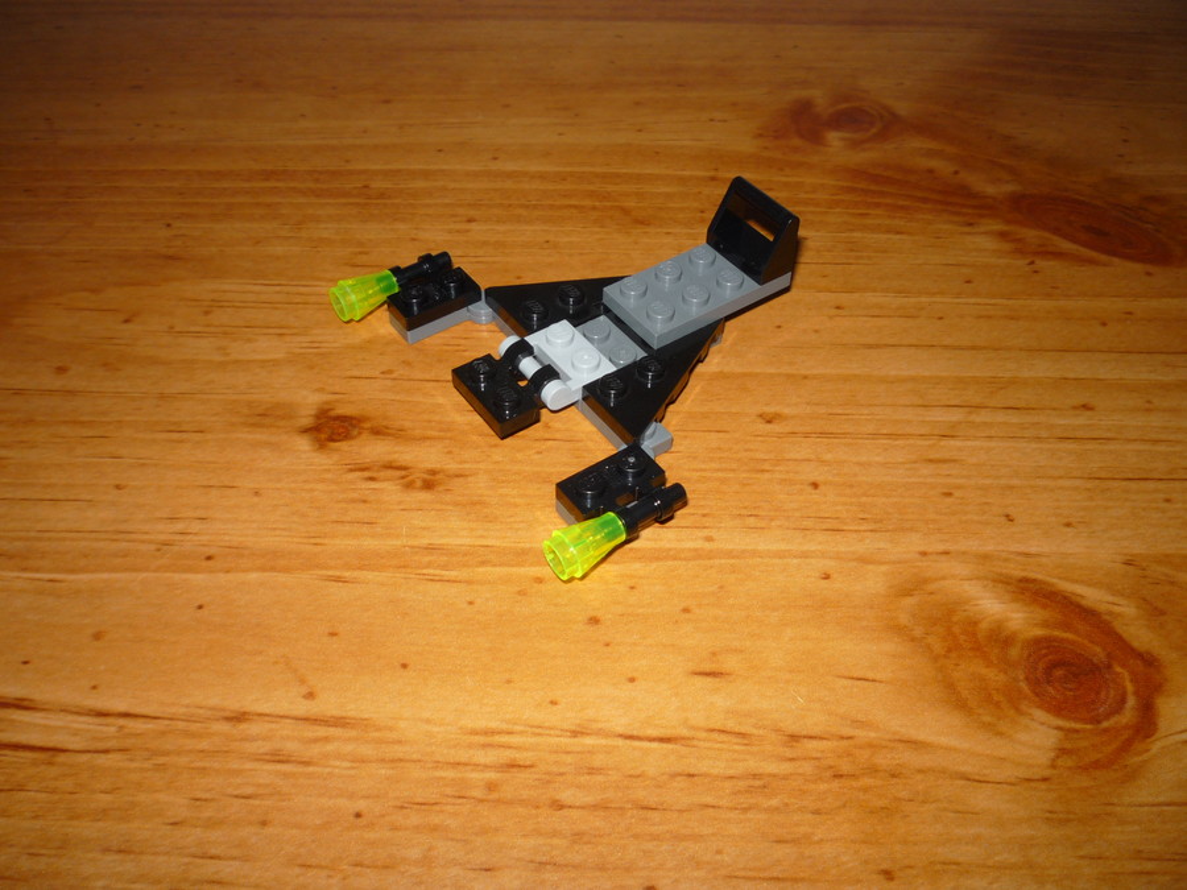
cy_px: 445
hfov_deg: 56.8
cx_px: 594
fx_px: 1097
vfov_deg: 44.2
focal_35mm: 32
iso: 100
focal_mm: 5.2
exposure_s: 1/30
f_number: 4
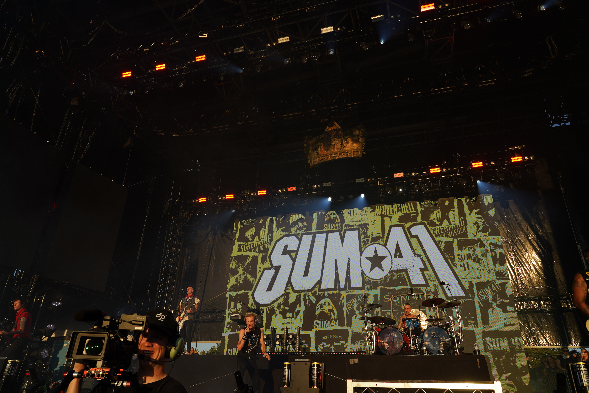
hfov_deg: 73.7
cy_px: 196
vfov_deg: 53.1
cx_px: 294
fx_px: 393
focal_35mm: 24
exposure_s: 1/250
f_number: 8
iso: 100
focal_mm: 24
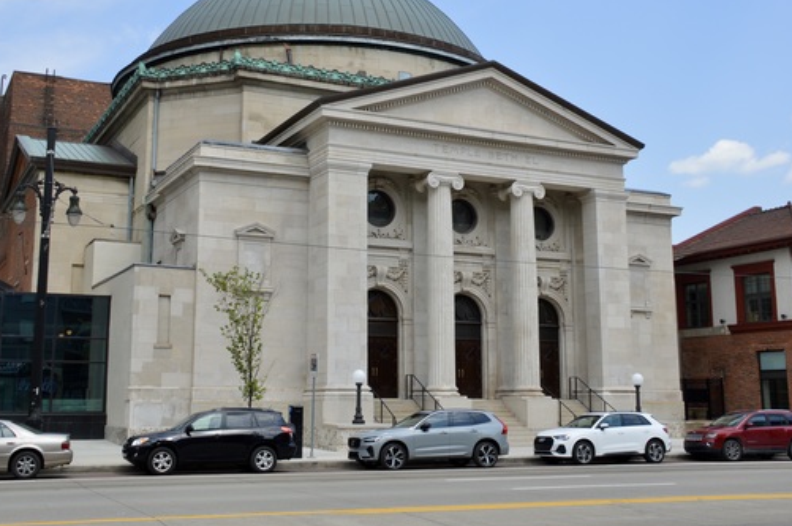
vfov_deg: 29.1
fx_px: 1011
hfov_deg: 42.8
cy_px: 204
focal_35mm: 46
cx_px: 368
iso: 100
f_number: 8
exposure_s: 1/250
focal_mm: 24
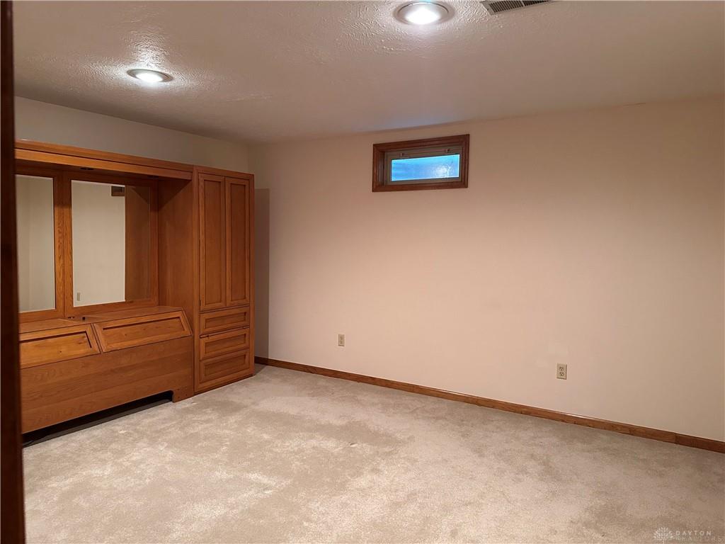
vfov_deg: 56.8
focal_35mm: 24
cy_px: 272
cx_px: 362
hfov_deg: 71.6
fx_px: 503
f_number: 1.78
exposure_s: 1/60
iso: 500
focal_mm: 6.86
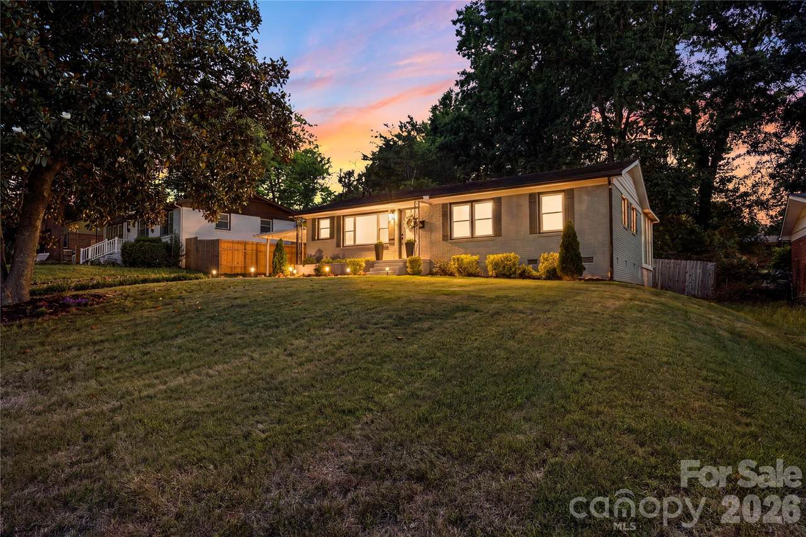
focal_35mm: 21
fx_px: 470
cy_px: 268
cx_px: 403
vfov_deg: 59.5
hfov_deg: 81.2
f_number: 11
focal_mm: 21
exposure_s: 1/50
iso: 100
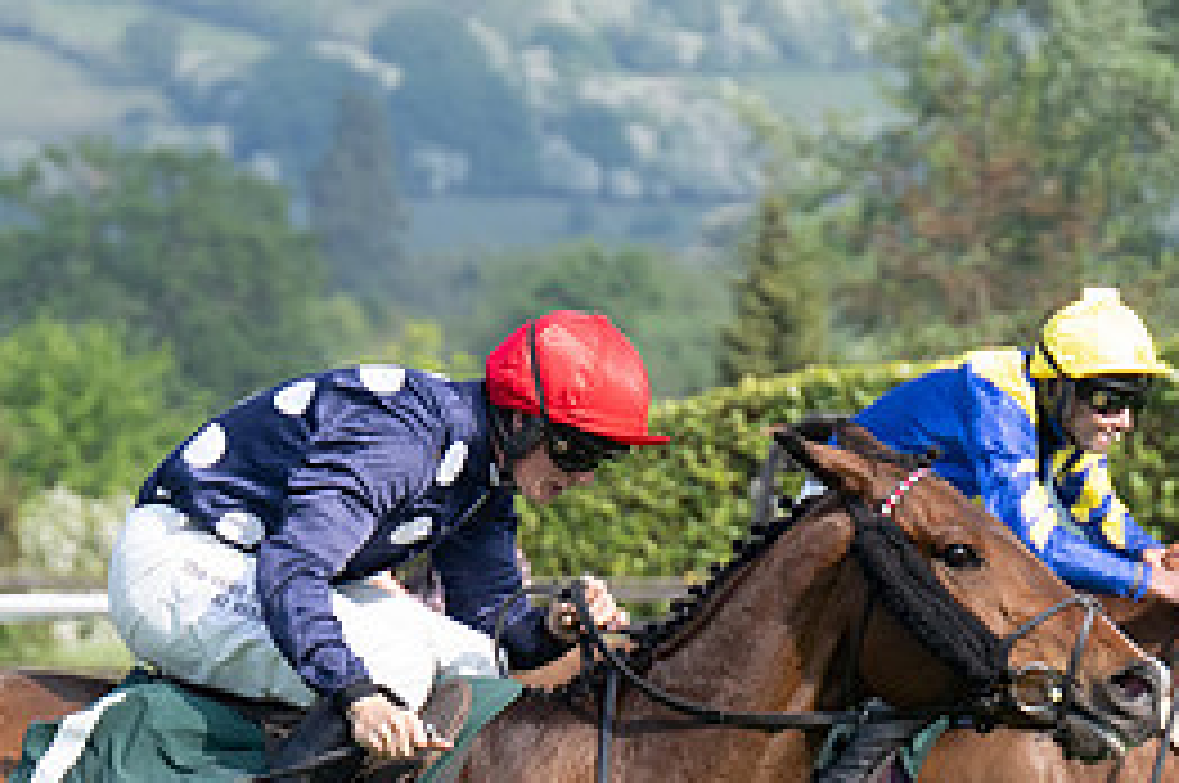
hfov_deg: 4.6
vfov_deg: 3.0
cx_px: 605
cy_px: 940
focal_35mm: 450
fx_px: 14719
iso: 400
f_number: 4
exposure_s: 1/2000
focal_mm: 110
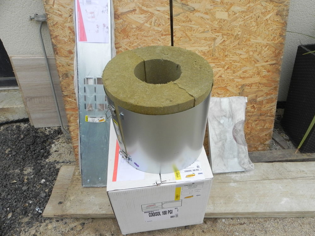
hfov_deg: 67.3
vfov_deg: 53.1
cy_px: 118
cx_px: 158
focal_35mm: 26
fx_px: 237
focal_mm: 4.6
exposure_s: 1/188
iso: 160
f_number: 5.6
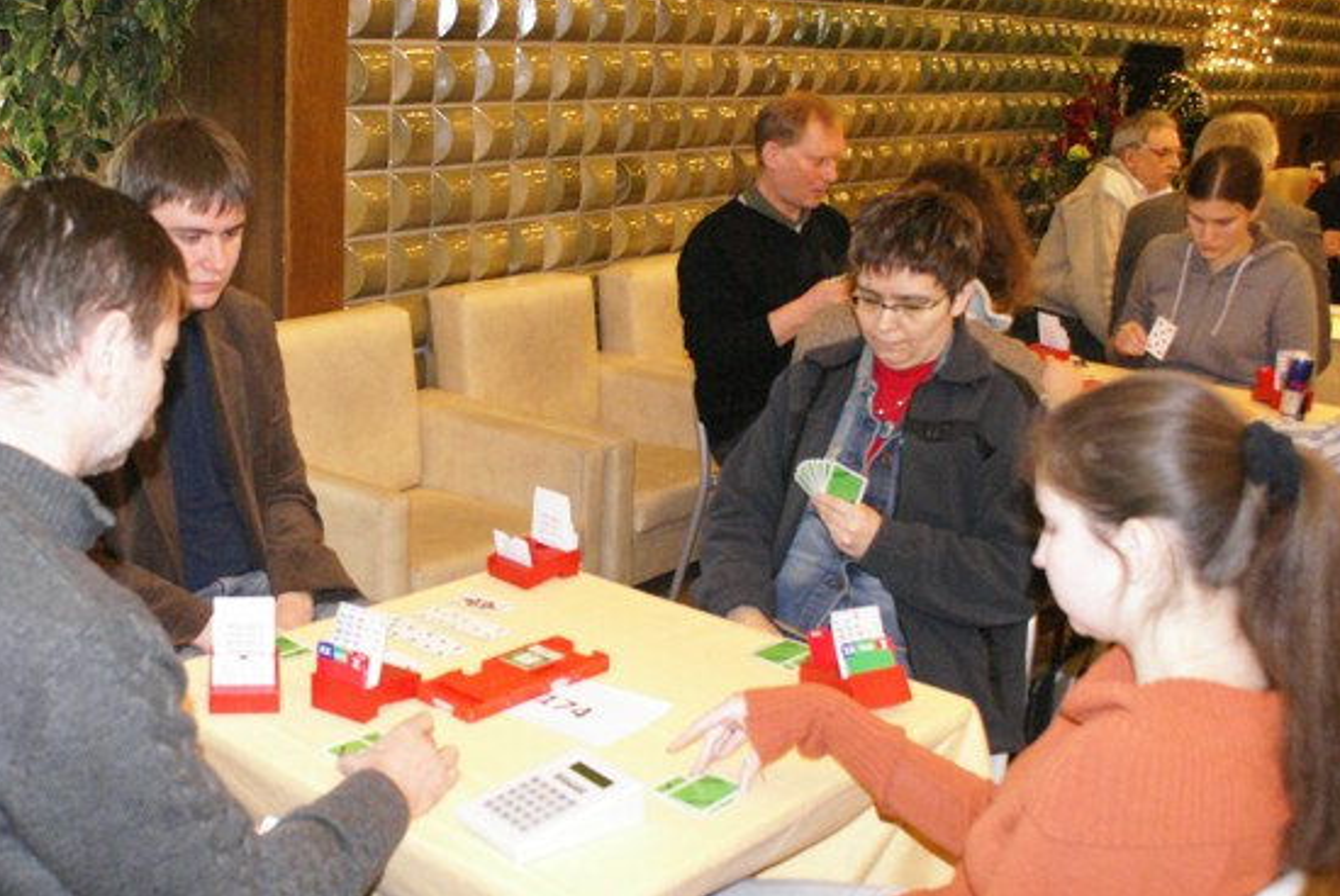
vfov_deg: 31.9
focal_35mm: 42
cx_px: 521
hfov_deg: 46.0
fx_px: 1565
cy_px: 514
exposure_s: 1/40
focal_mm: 22
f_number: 4
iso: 1600
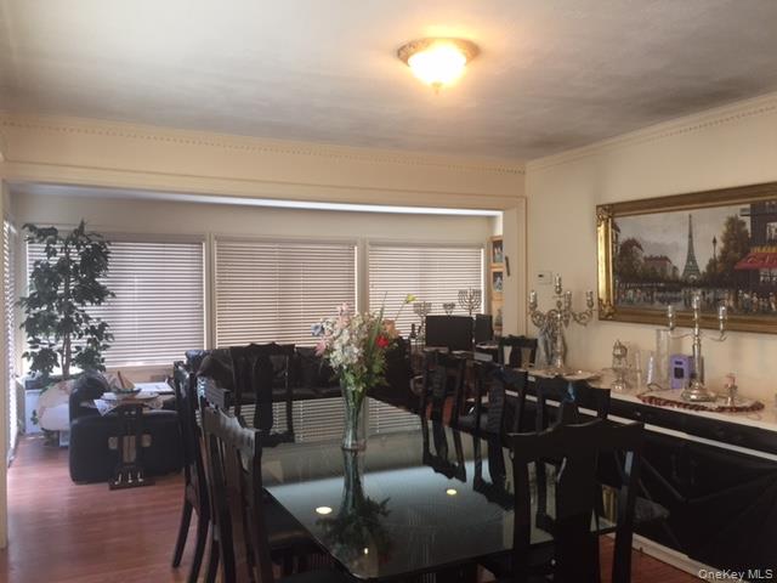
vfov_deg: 48.2
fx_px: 651
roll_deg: +0.4
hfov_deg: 61.7
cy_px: 292
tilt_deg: -1.2
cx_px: 388
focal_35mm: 29
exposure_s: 1/30
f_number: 2.2
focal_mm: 4.15
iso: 64
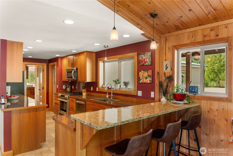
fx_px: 155
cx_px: 116
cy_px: 78
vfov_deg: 53.2
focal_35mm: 24
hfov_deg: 73.7
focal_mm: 24
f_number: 3.2
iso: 400
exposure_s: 1/15
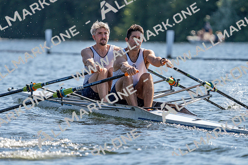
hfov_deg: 5.9
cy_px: 82
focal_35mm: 350
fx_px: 2412
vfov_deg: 3.9
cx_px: 124
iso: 250
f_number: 6.3
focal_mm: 350
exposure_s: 1/1600
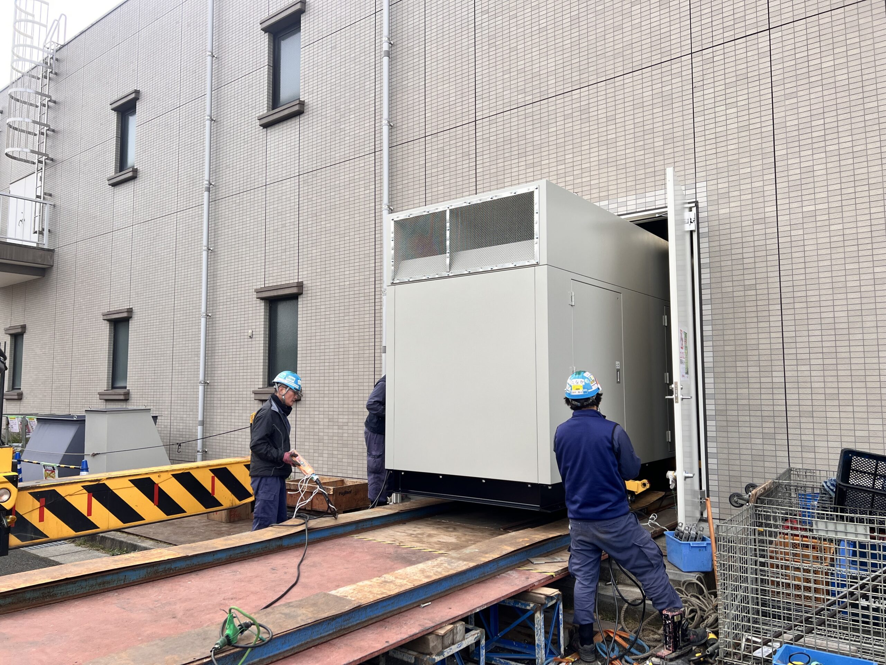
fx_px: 665
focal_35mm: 26
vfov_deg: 53.1
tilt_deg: +5.6
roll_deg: -0.3
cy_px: 332
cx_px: 443
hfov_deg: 67.3
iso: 50
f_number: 1.5
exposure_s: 1/1029
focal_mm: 5.7
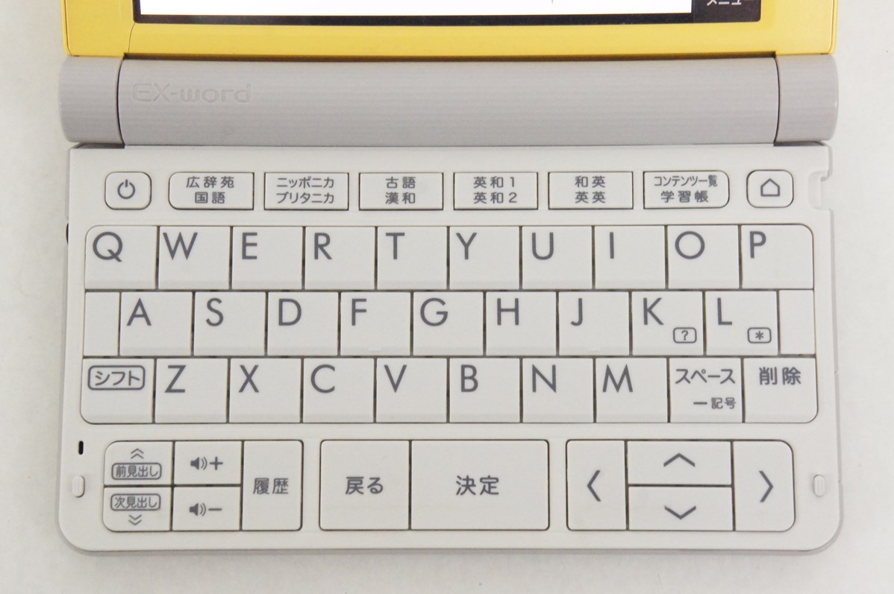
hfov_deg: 26.5
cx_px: 447
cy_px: 297
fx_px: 1898
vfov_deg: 17.8
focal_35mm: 76
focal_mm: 51
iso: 6400
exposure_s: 1/50
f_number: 10
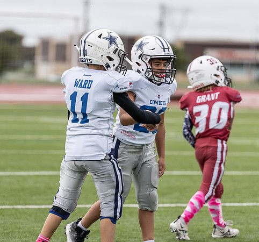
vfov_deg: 6.8
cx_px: 130
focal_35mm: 248
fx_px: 2028
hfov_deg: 7.3
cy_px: 105
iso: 250
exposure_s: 1/1250
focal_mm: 178
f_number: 3.5
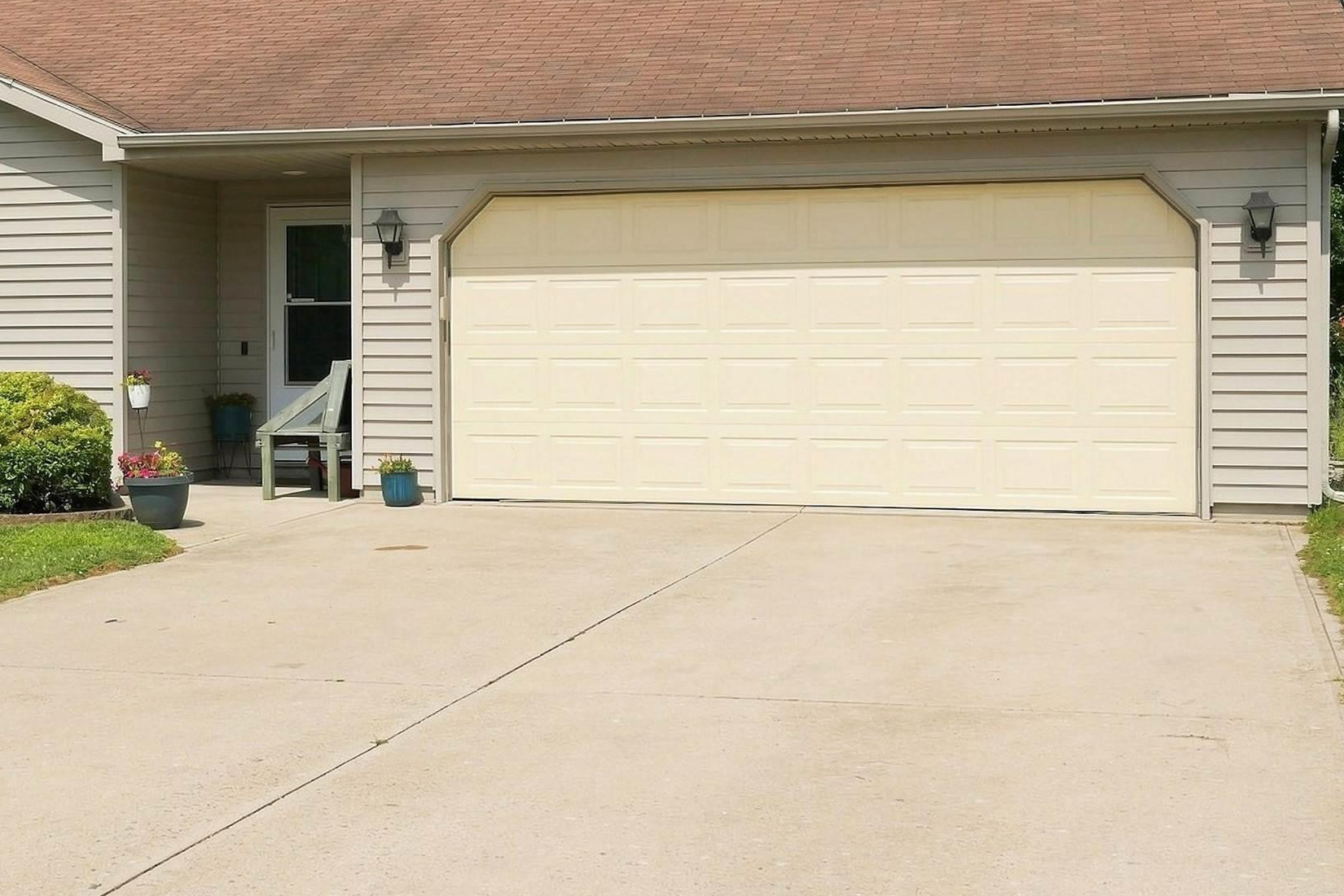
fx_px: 2033
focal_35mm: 54
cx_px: 368
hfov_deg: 35.9
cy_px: 322
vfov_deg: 24.8
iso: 800
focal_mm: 19.5
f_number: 8
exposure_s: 1/2000
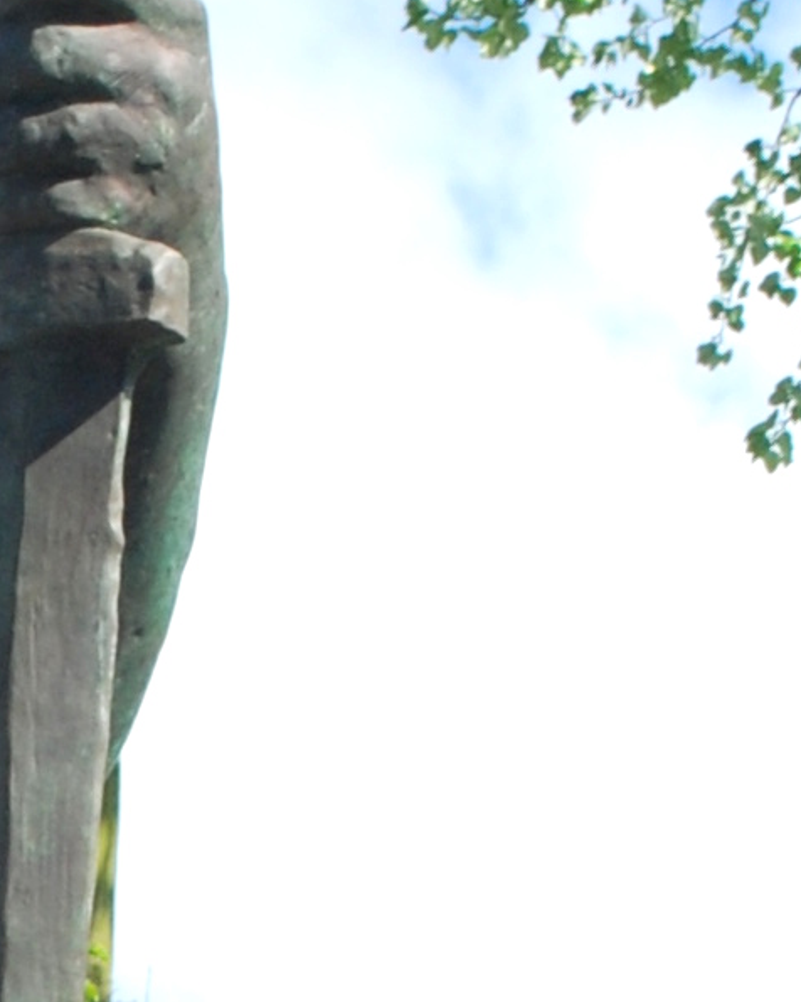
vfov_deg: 4.3
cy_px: 2053
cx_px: -1121
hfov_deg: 3.5
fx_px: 13039
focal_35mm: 440
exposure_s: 1/125
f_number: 11
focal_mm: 48
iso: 200
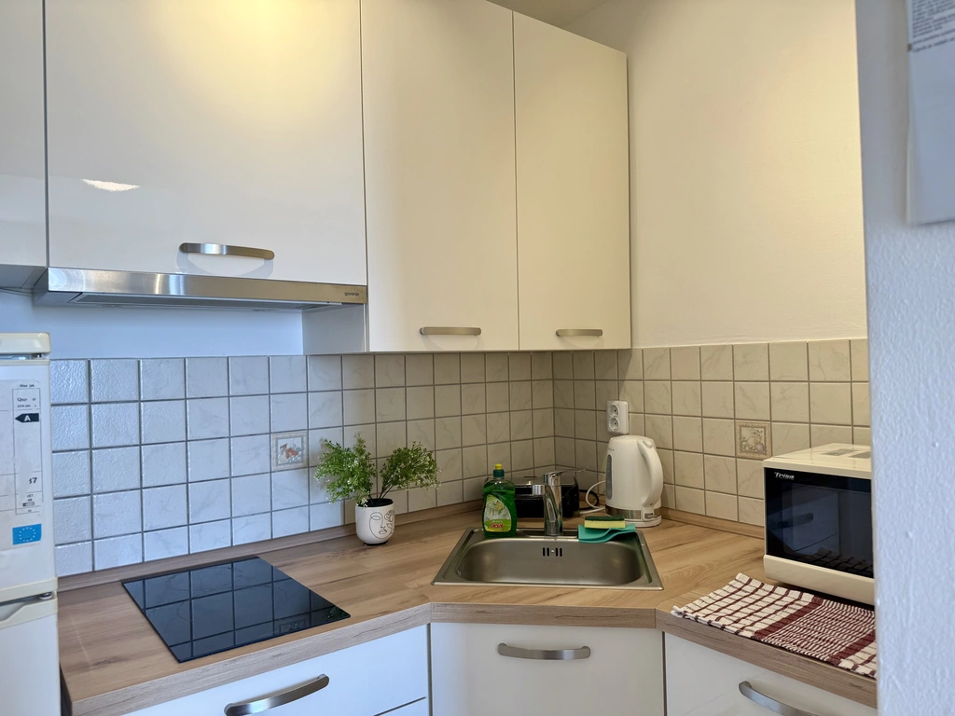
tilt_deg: +0.8
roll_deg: +1.1
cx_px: 478
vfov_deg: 56.8
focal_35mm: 24
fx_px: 662
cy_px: 358
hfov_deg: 71.6
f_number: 1.78
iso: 80
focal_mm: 6.76
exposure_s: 1/100
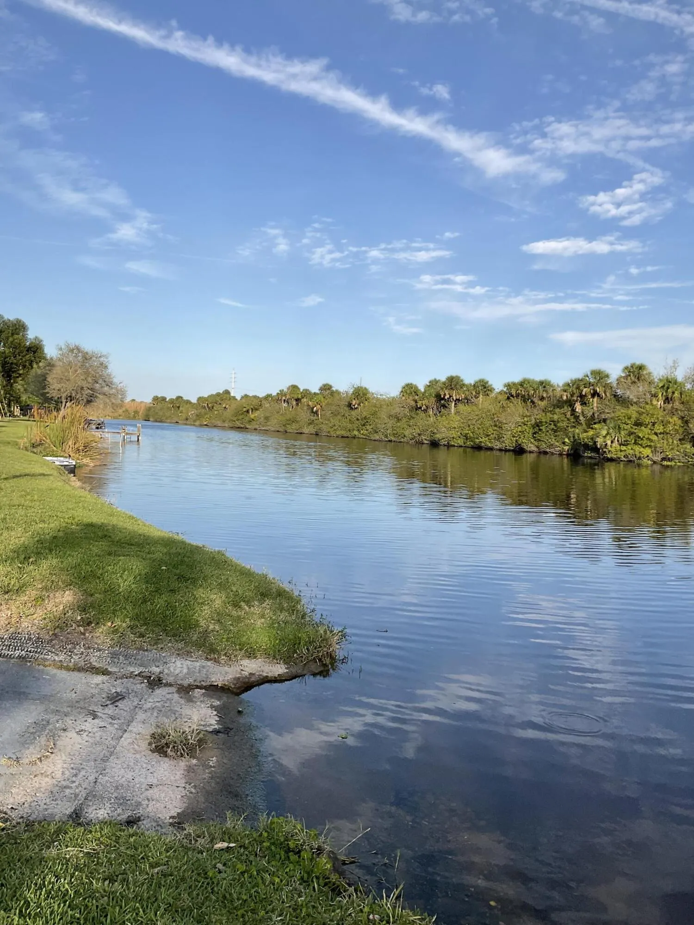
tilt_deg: -0.3
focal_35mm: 29
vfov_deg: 61.7
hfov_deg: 48.2
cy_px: 462
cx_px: 347
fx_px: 775
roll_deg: -3.1
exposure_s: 1/1730
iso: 16
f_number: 1.8
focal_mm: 3
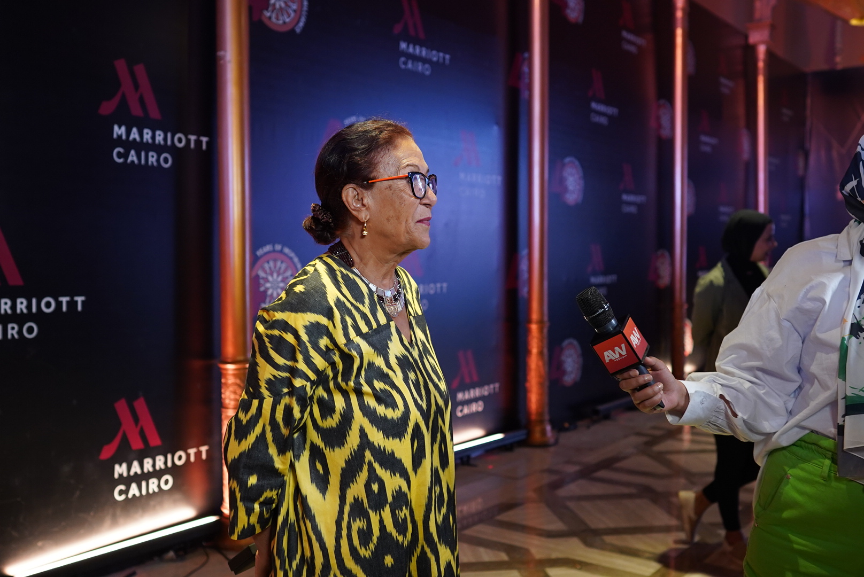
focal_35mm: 36
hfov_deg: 53.1
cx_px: 432
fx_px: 865
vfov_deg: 36.9
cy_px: 288
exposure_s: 1/160
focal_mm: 24
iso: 1250
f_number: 2.2
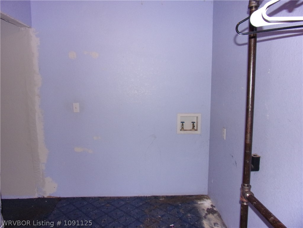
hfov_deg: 71.6
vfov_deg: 56.8
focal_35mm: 24
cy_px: 114
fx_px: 210
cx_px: 152
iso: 200
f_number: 3.3
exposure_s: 1/34
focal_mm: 4.3
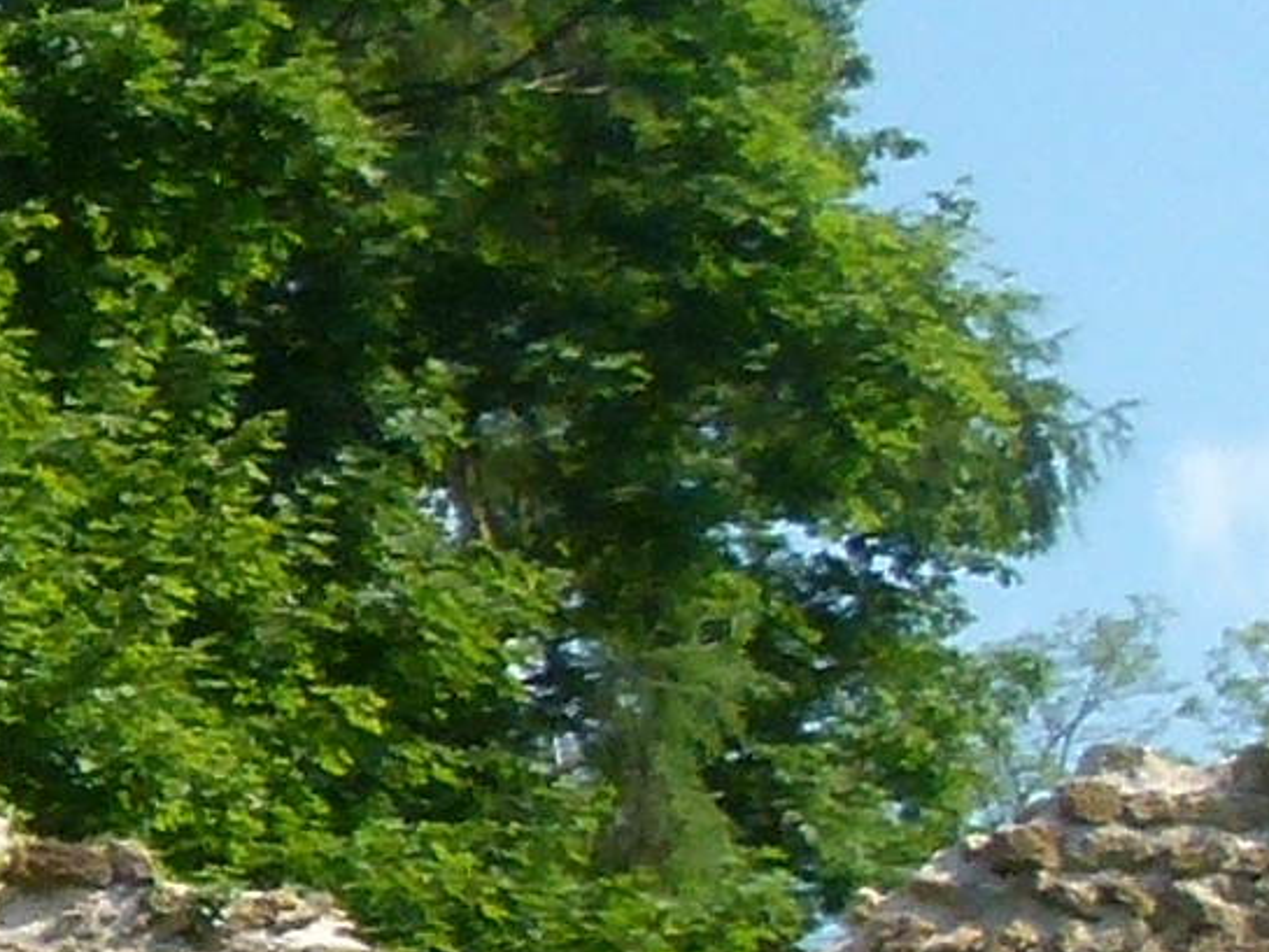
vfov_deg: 7.5
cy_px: 1008
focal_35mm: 198
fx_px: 7260
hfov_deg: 8.9
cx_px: -1949
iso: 100
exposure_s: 1/640
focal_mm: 4.5
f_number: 4
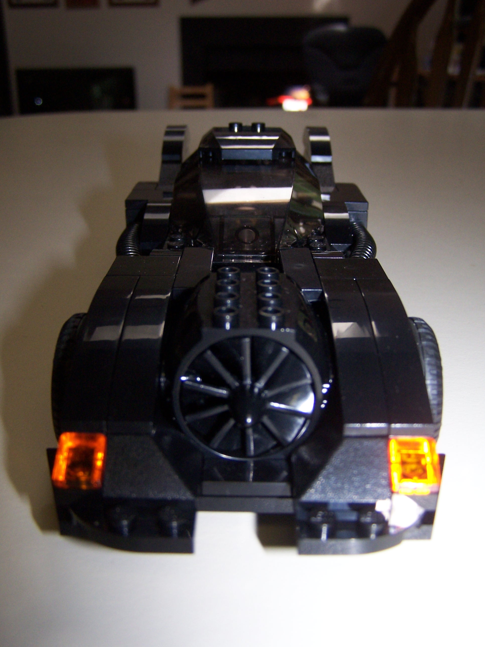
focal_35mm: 38
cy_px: 324
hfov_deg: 37.7
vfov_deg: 49.0
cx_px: 242
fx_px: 710
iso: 140
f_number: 2.8
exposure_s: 1/60
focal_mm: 6.3
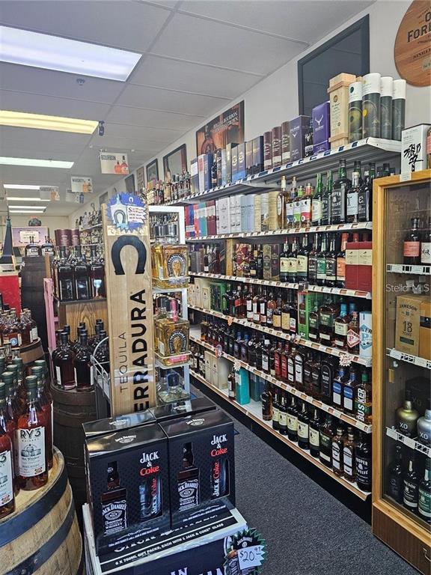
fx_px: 382
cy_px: 288
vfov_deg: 73.9
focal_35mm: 23
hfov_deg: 58.9
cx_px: 216
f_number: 1.7
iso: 320
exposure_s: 1/120
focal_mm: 6.3
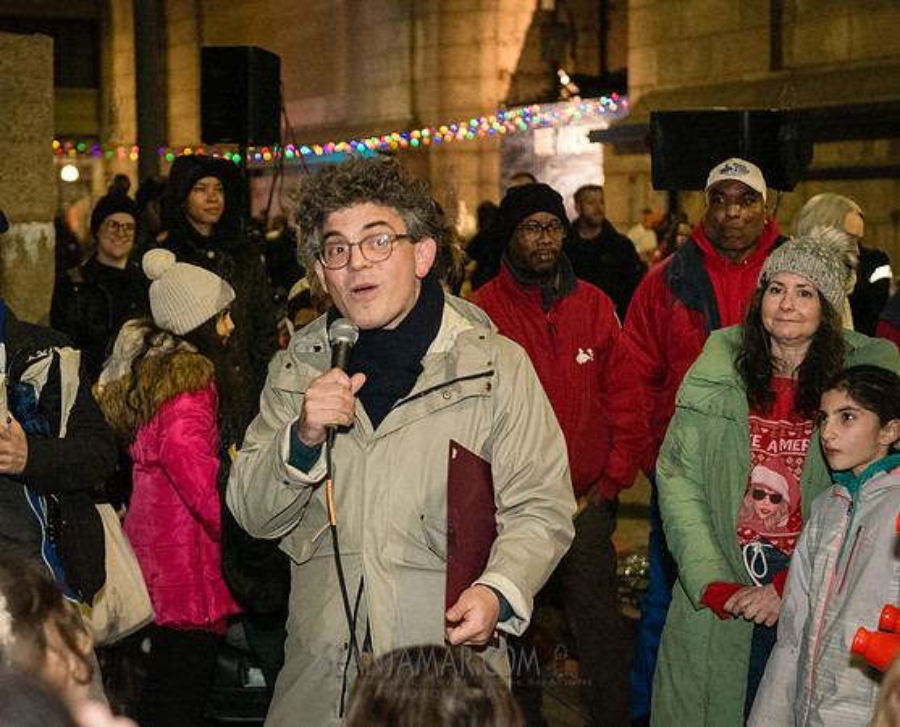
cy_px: 380
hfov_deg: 24.5
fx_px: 2072
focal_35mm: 77
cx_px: 347
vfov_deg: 19.9
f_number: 3.2
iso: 8000
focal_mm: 56
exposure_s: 1/160
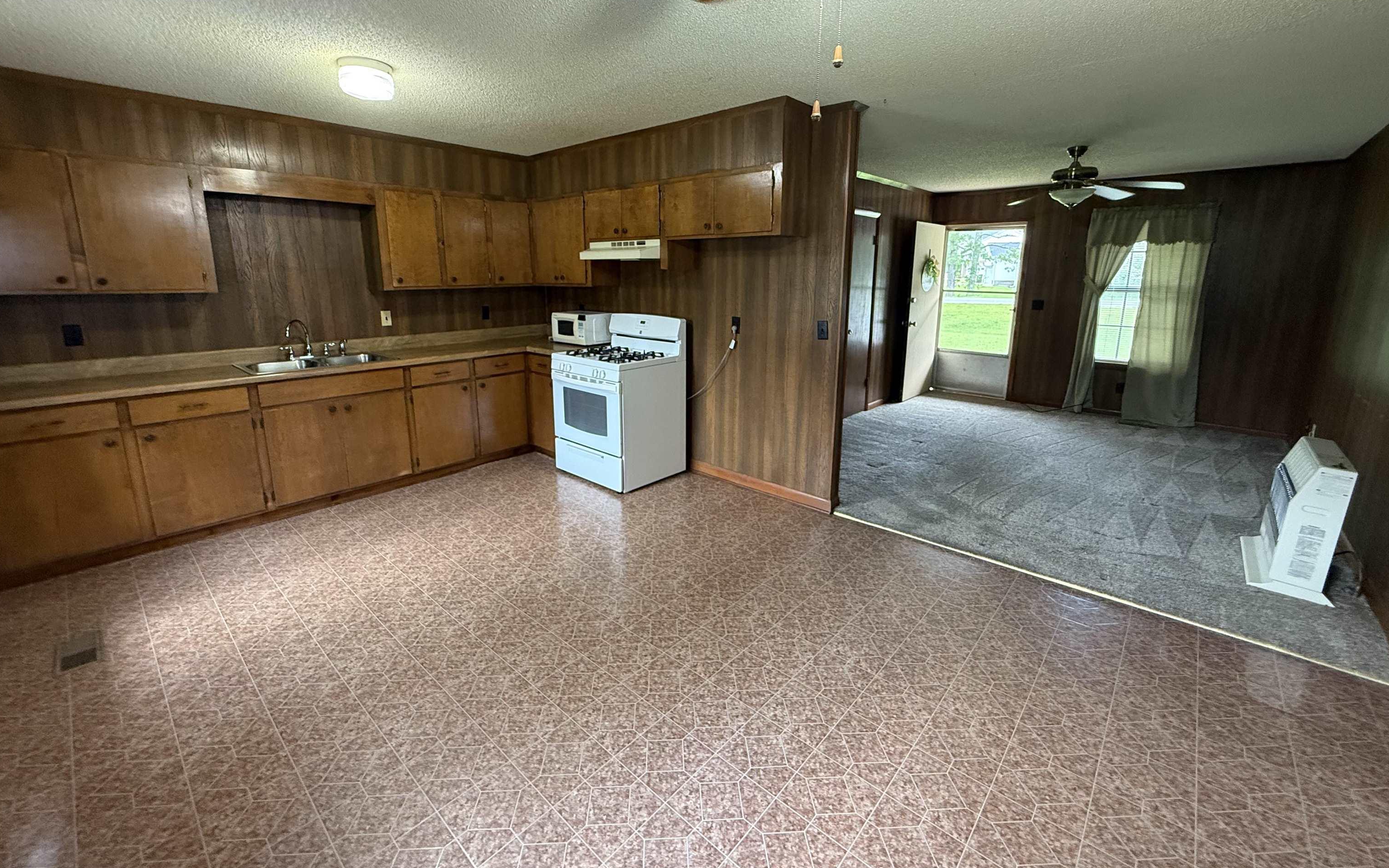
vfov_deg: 74.5
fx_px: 568
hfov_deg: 101.5
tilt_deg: -10.4
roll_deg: -0.5
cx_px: 697
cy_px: 382
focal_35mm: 15
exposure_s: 1/60
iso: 500
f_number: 2.2
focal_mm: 2.22
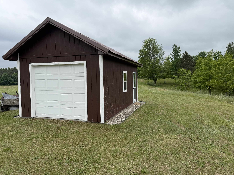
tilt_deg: -3.0
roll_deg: +1.1
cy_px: 85
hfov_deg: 69.4
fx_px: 169
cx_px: 115
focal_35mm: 25
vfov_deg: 54.9
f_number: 1.78
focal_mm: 6.76
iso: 80
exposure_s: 1/3021
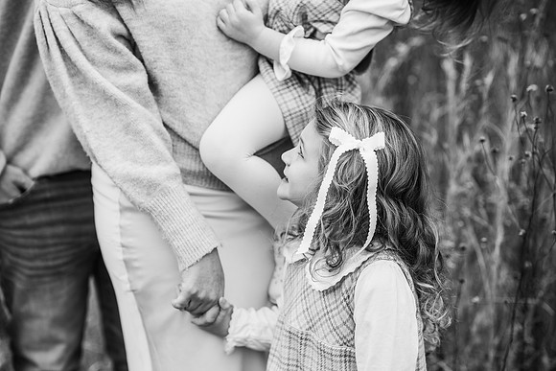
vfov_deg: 16.1
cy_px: 186
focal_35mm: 85
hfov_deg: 23.9
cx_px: 278
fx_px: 1313
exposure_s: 1/320
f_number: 2.5
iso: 125
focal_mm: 85
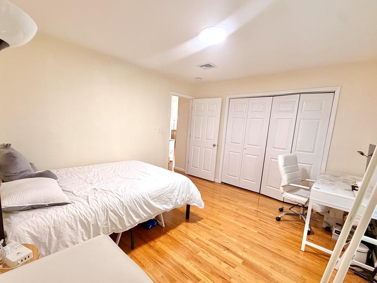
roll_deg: -3.3
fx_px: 174
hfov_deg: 94.4
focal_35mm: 16
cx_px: 177
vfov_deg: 78.0
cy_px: 150
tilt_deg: -8.7
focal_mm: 2.22
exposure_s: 1/60
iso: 250
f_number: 2.2
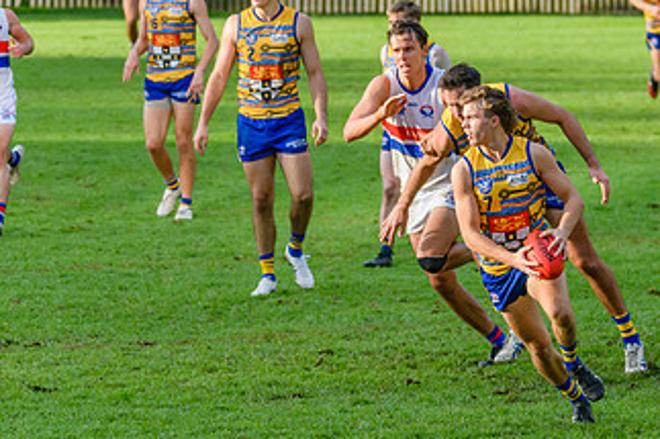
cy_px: 318
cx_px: 481
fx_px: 8374
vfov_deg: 3.0
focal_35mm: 457
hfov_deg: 4.5
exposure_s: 1/1600
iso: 1600
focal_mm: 200
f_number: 5.3
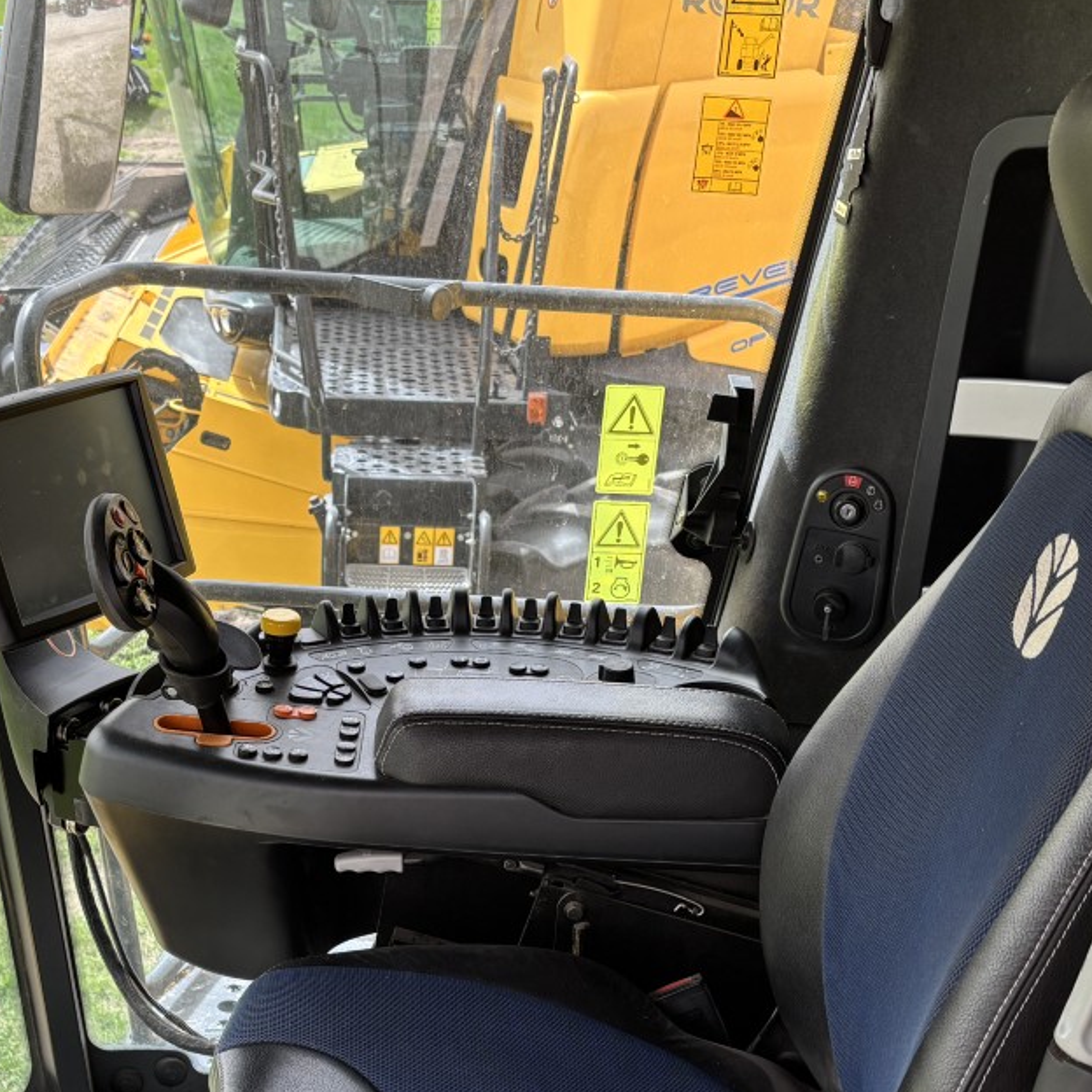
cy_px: 789
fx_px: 1892
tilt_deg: -27.3
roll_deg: -1.2
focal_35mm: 53
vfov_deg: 31.7
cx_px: 343
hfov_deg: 31.9
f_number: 1.6
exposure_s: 1/327
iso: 50
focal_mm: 5.96
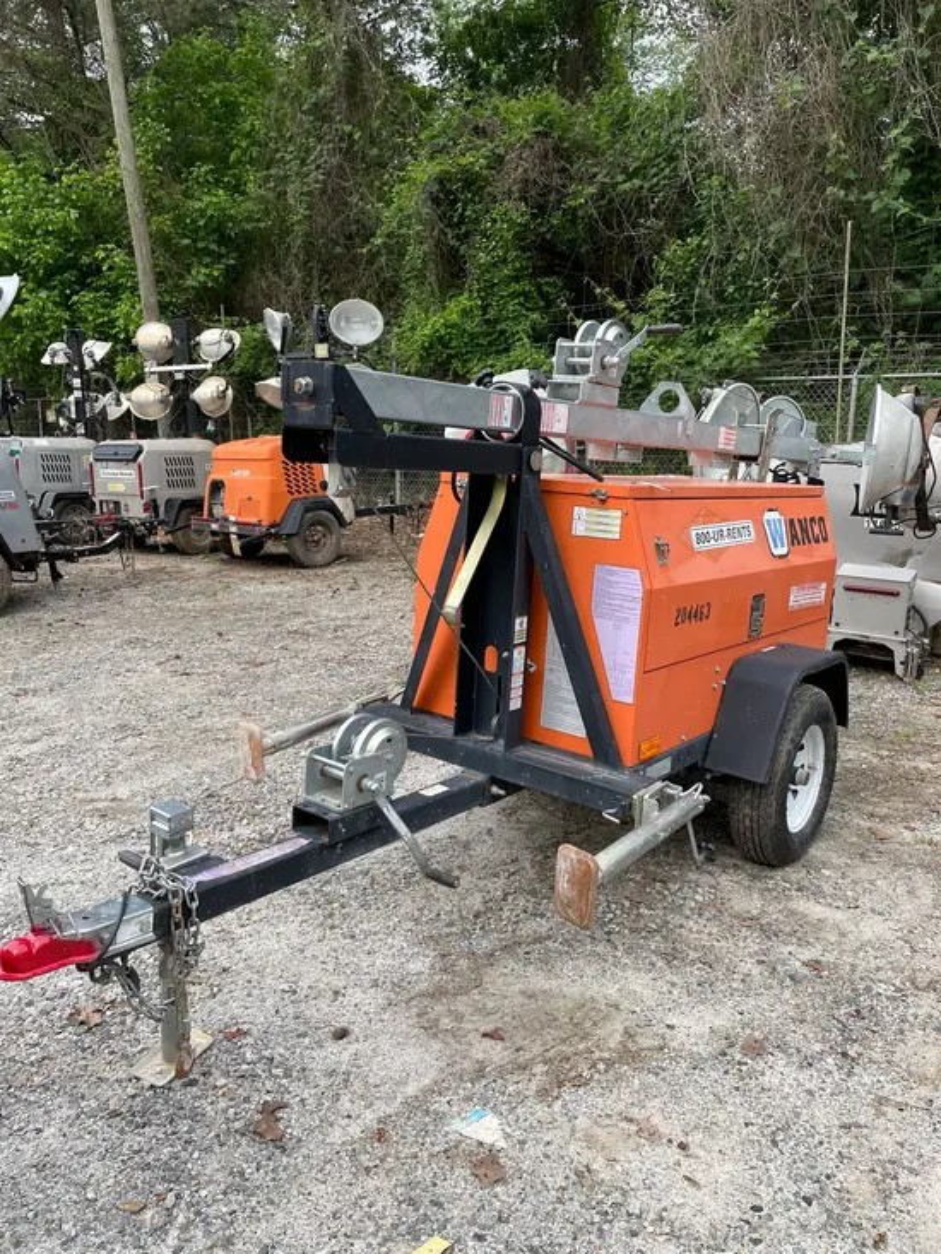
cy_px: 627
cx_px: 470
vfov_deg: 67.3
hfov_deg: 53.1
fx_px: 942
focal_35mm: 26
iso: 50
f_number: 1.6
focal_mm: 4.2
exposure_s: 1/404
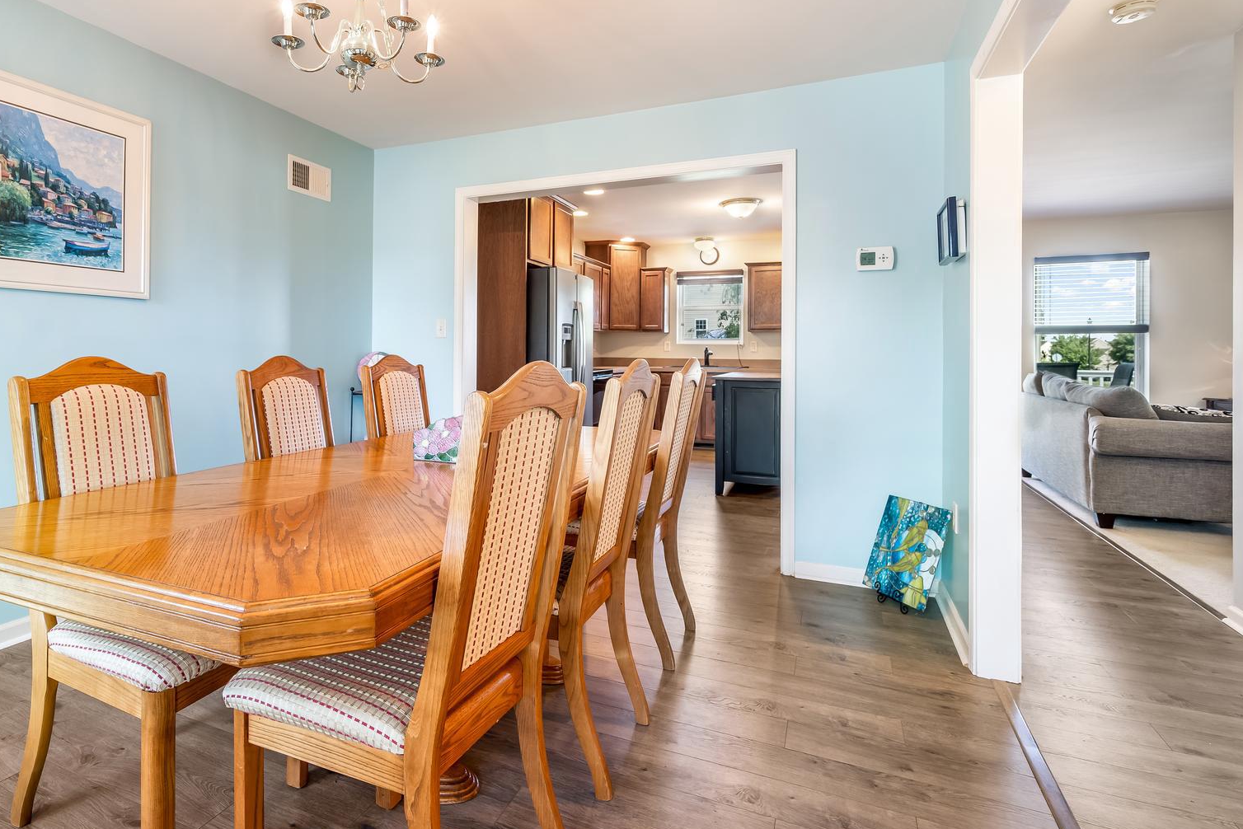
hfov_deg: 86.2
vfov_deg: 64.2
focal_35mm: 19
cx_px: 519
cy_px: 347
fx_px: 656
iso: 100
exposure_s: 4
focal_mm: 14
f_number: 8
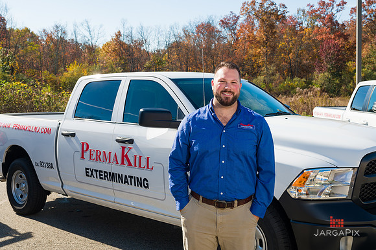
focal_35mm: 44
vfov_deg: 30.5
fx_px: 459
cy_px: 119
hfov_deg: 44.5
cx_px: 189
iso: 100
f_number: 11
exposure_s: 1/200
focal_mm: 42
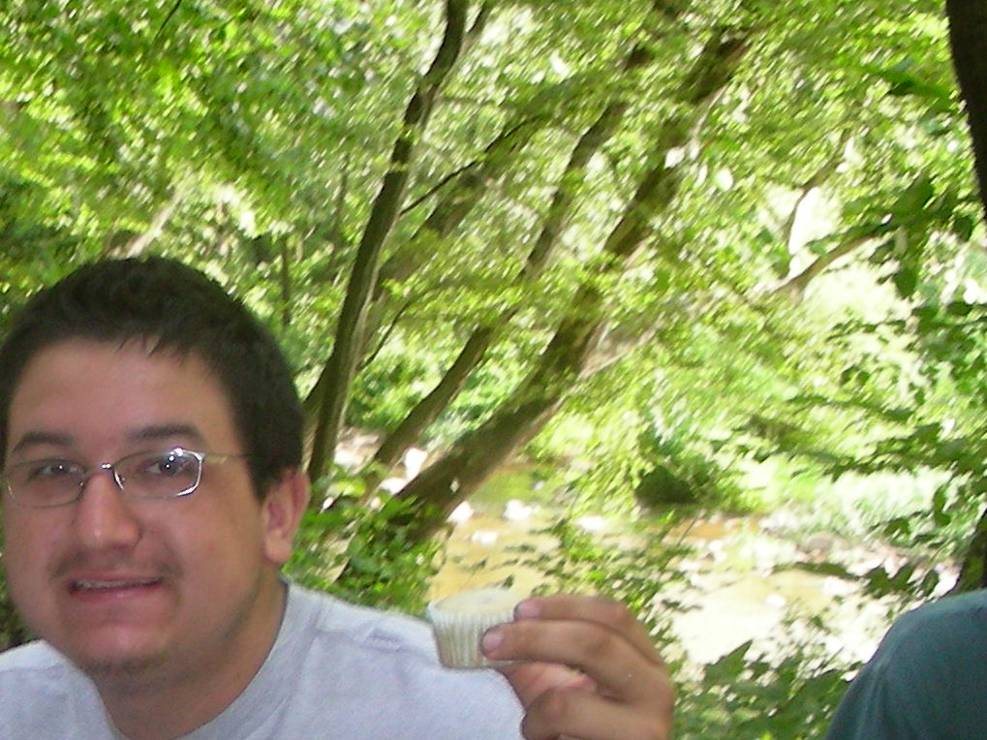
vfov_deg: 14.0
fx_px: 2993
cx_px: -77
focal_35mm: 105
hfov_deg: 18.1
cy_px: 673
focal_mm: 6.3
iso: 50
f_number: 3.5
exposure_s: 1/43.2
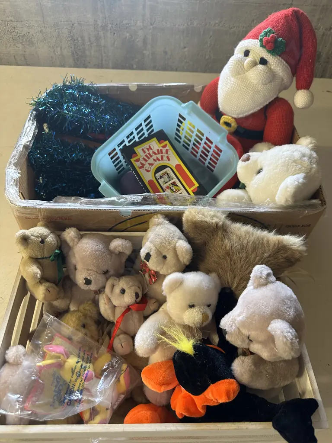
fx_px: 307
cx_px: 166
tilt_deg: -50.1
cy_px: 222
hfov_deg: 56.8
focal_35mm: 24
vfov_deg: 71.6
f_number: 1.78
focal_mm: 6.86
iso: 200
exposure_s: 1/50
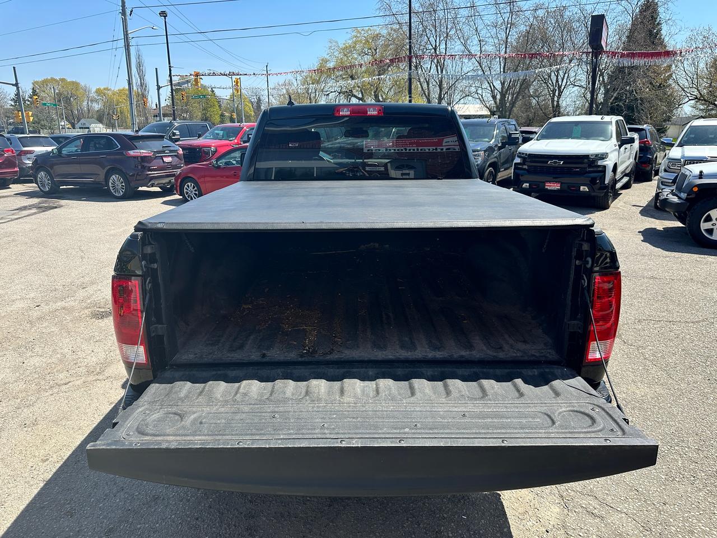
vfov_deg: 56.8
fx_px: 497
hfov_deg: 71.6
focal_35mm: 24
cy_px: 269
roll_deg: +0.0
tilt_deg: -16.2
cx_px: 358
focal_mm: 6.86
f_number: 1.78
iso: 80
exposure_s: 1/2110
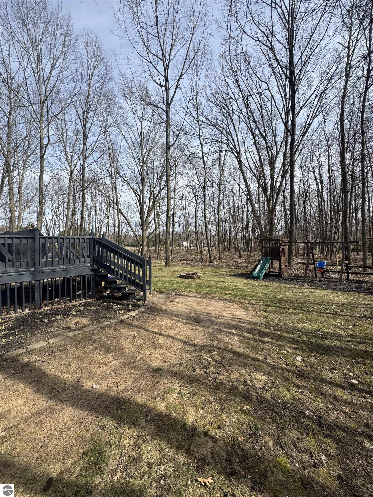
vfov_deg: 102.1
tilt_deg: -1.1
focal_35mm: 14
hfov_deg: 85.7
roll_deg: +0.3
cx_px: 186
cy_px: 248
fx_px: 201
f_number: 2.2
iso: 50
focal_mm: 2.22
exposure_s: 1/1236
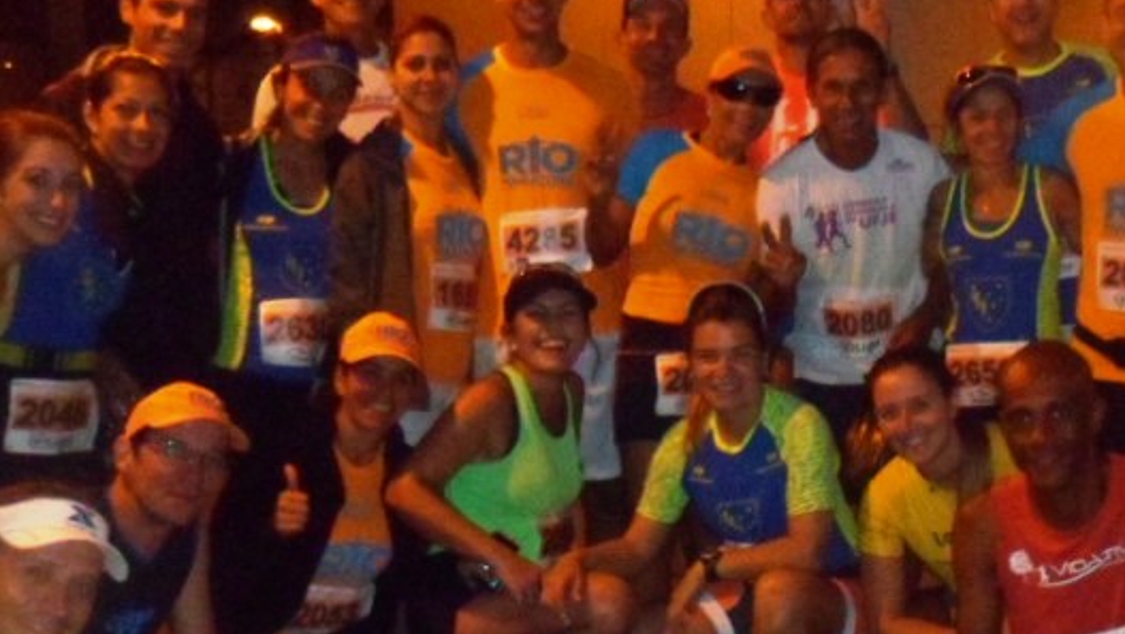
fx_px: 1641
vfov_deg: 21.4
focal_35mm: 55
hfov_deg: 37.3
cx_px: 786
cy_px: 566
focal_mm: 4.9
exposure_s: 1/15
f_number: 9.4
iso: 640
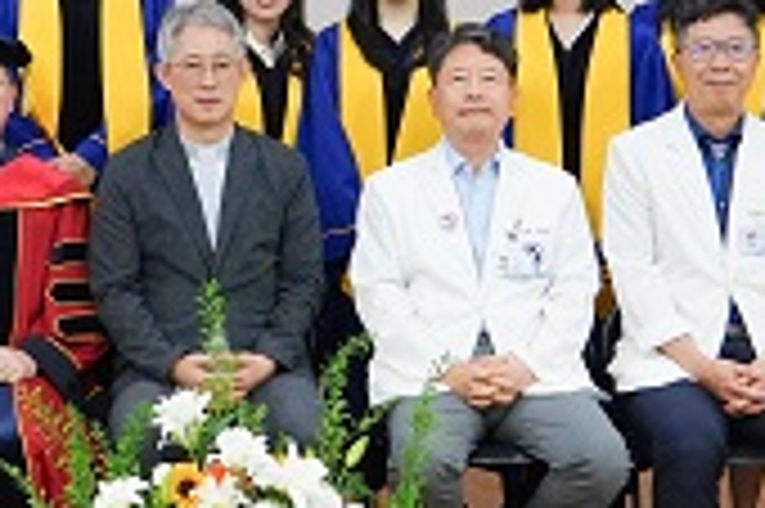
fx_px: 2187
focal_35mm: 103
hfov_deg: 19.6
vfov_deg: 13.1
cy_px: 4
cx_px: 126
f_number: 4
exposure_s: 1/160
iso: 2000
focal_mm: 25
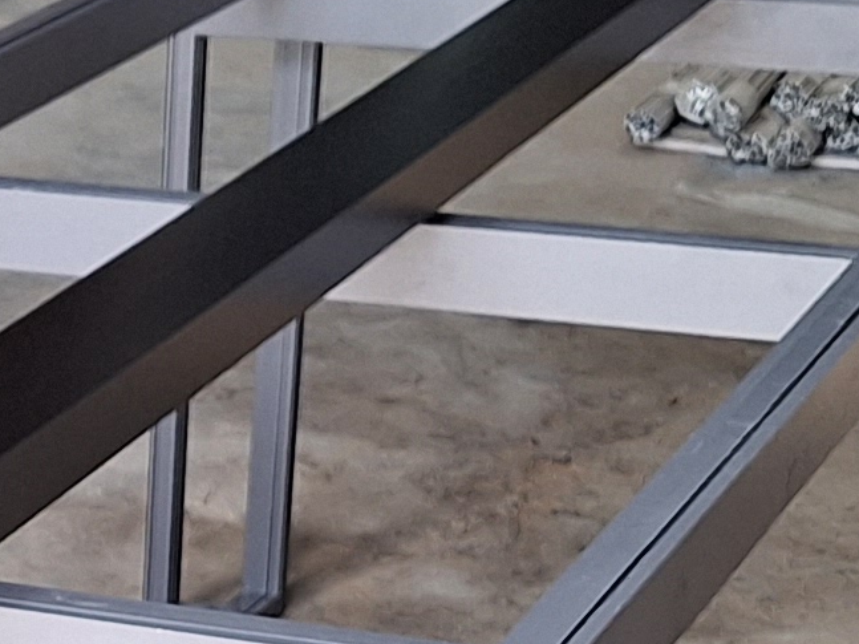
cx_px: -385
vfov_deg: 9.7
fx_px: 3598
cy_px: 1125
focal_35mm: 145
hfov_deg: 13.0
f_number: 1.8
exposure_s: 1/100
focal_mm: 5.54
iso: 40
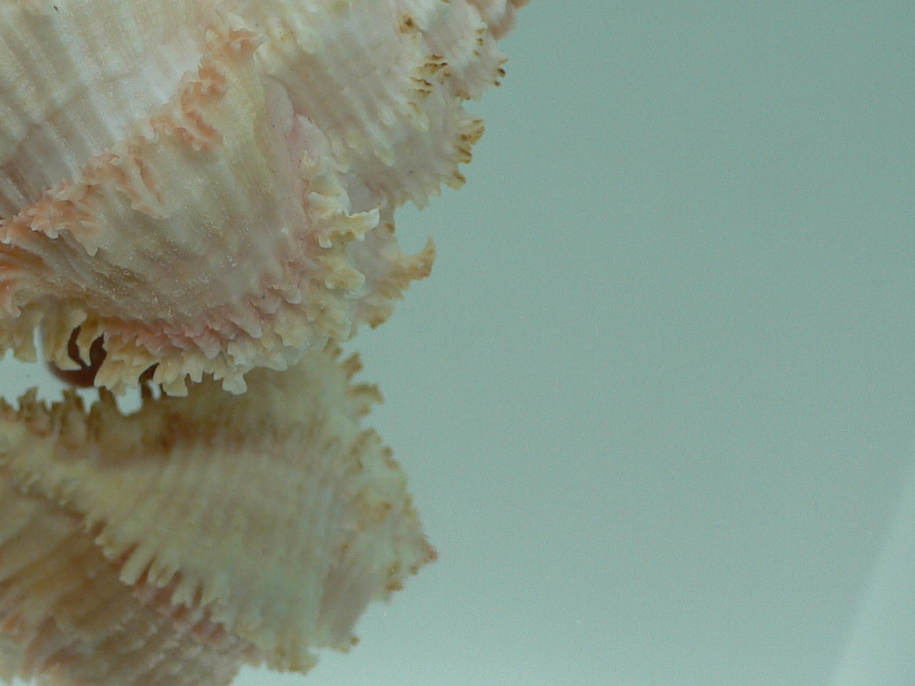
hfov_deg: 31.3
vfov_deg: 24.2
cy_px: 204
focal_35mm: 60
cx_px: 176
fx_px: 1586
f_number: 2.8
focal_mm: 4.6
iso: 80
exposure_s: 1/80
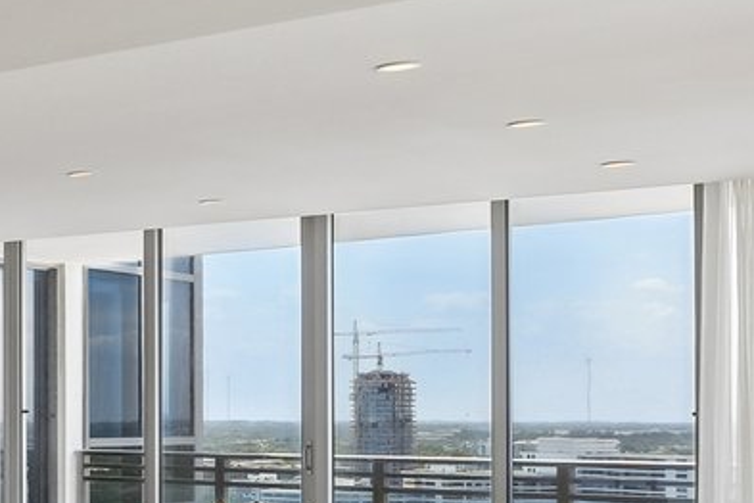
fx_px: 1529
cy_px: 427
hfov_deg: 18.2
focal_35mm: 73
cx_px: -771
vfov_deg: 18.4
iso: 200
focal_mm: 14
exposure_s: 1/13
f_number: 9
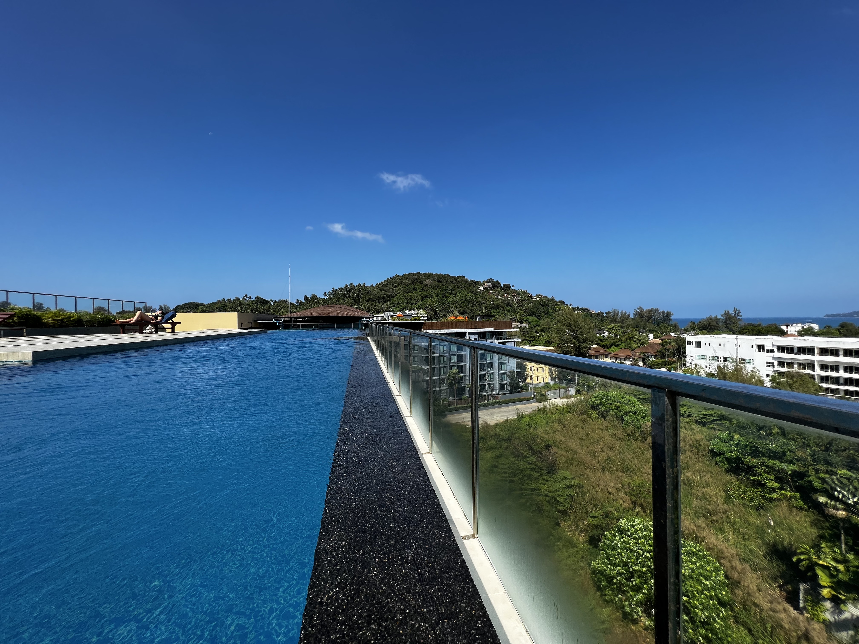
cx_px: 430
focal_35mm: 13
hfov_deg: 106.2
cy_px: 322
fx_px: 323
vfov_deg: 89.9
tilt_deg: +0.3
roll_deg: +1.3
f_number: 1.8
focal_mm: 1.57
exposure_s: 1/1623
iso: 32
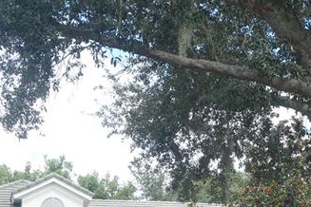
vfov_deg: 11.5
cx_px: 257
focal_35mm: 119
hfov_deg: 17.0
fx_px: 1028
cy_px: 181
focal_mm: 14.23
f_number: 5.6
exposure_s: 1/160
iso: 125
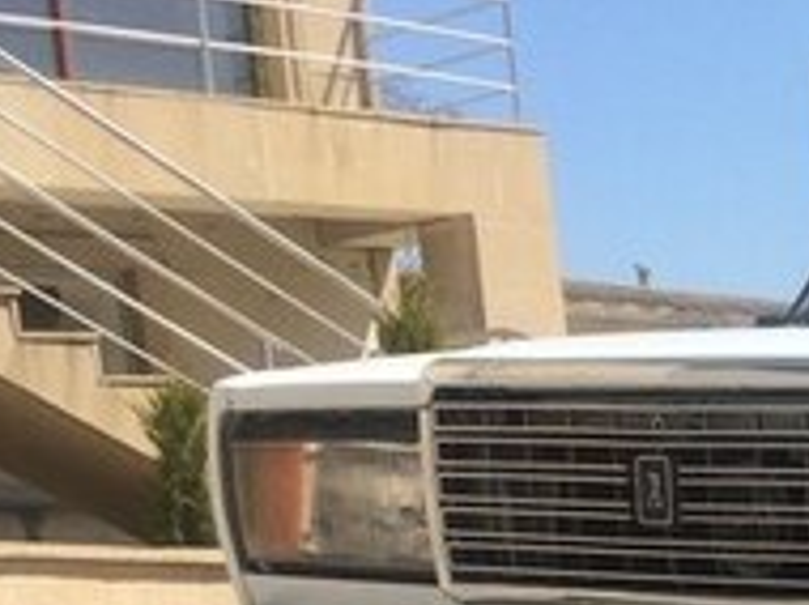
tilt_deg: -8.1
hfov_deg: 18.0
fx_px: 2357
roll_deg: +3.6
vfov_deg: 13.9
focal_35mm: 101
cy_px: 846
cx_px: 1090
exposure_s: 1/2415
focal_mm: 4.15
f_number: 2.2
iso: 32
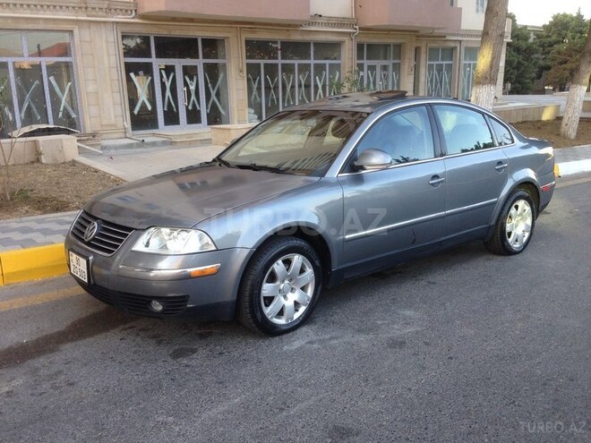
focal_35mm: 33
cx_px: 296
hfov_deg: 55.4
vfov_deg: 42.9
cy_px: 222
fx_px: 563
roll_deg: +2.0
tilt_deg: -12.7
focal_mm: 4.12
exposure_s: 1/120
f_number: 2.4
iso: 64
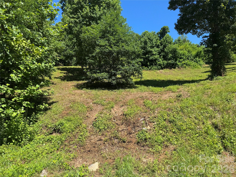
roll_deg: +0.1
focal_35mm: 24
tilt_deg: +5.6
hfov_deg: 71.6
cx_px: 118
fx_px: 164
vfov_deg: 56.8
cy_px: 88
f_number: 1.78
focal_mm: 6.76
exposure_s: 1/2041
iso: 80
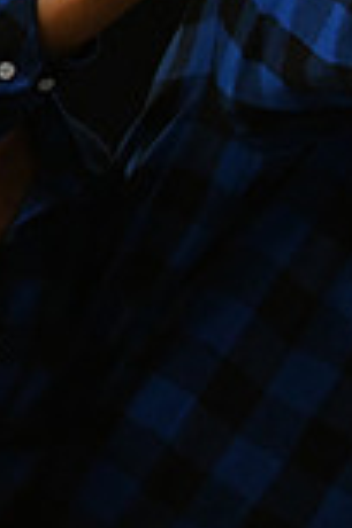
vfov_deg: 1.1
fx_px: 27776
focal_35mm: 1894
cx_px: 932
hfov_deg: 0.7
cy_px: 228
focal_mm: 500
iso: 8000
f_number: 6.3
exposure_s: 1/250
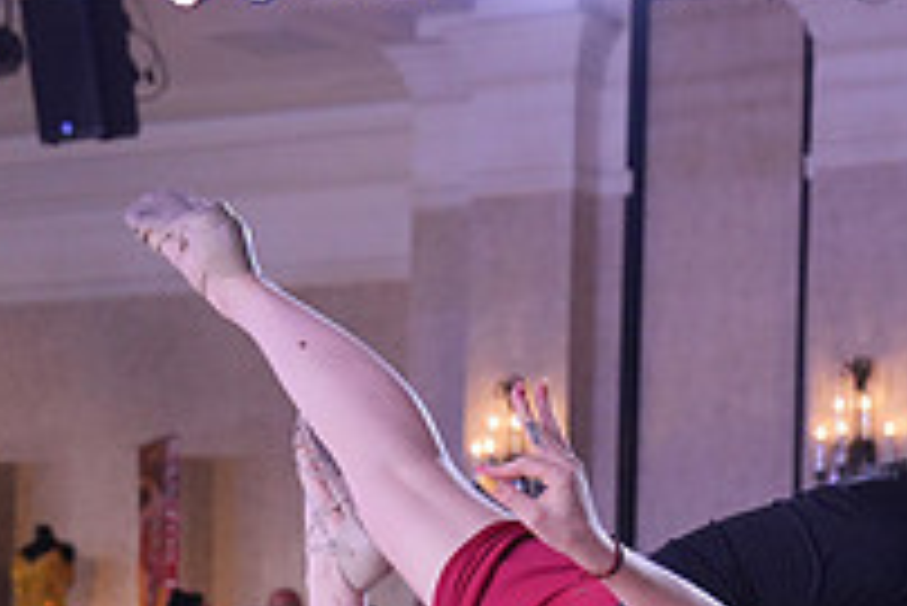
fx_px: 3252
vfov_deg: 10.4
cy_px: 774
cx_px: 952
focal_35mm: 129
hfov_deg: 15.5
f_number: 4
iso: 3200
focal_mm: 45
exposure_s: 1/500
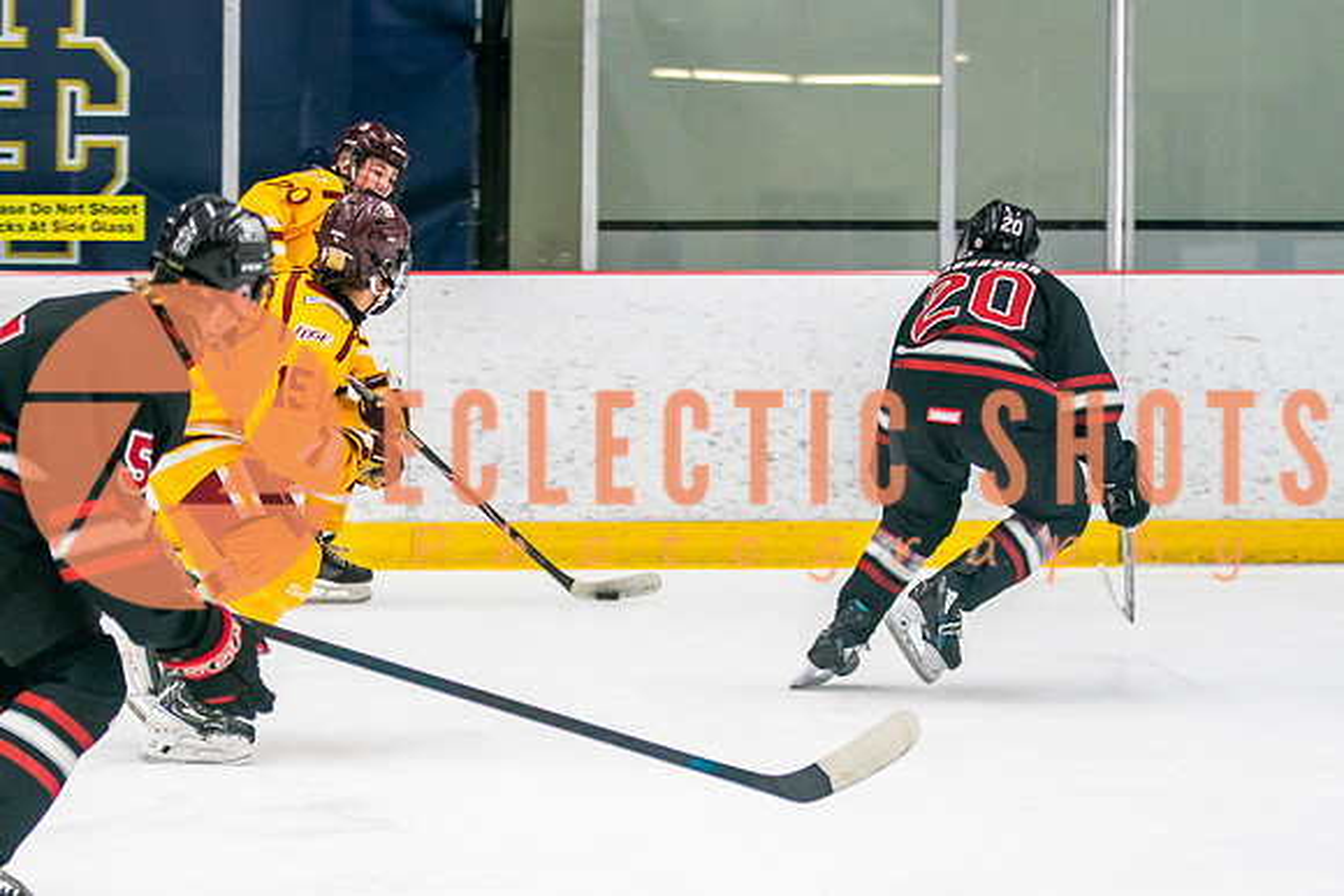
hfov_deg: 10.4
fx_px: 7382
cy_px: 612
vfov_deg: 6.9
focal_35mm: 198
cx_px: 334
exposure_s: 1/640
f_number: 2.8
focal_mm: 90
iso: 800
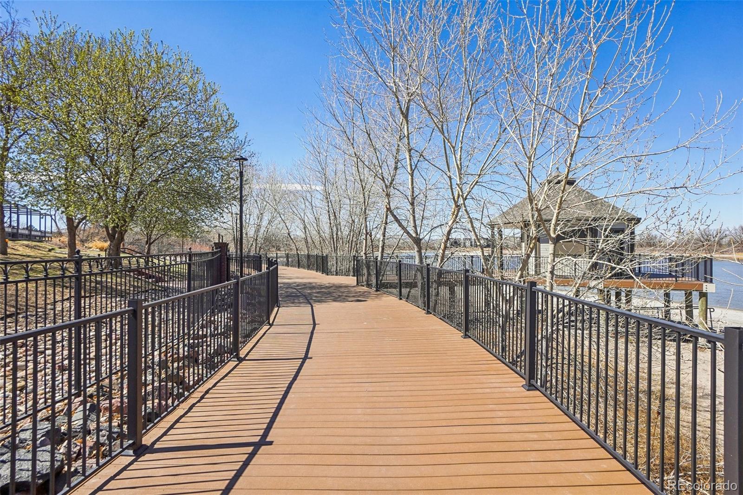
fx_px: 371
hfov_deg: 90.0
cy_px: 248
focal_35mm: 18
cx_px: 372
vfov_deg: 67.4
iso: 100
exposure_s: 1/320
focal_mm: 12
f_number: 8
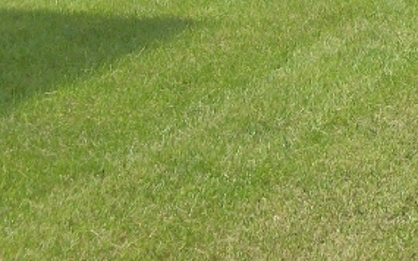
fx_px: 1390
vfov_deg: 10.0
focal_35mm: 122
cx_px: 395
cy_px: -246
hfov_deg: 16.8
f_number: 8.8
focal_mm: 5.7
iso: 80
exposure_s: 1/200
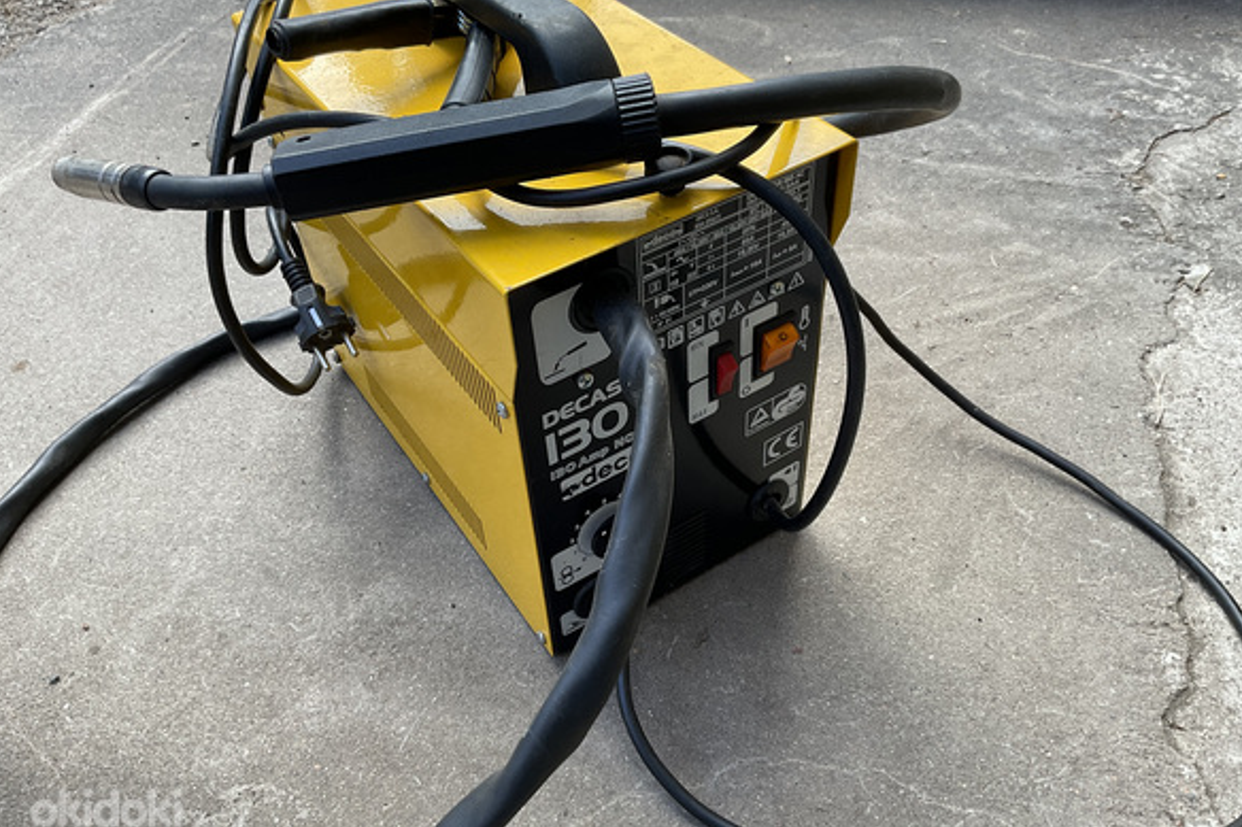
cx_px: 608
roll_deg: +4.2
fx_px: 1069
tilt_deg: -43.3
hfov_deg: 60.3
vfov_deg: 42.3
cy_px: 404
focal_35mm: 31
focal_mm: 3
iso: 16
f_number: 1.8
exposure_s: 1/160
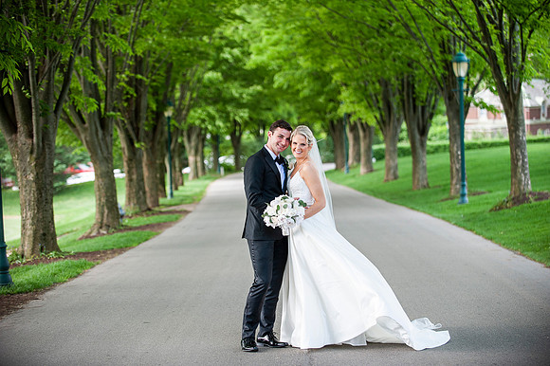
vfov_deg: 13.9
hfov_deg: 20.8
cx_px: 275
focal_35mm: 98
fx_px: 1496
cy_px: 183
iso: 640
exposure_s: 1/800
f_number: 2.8
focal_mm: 98
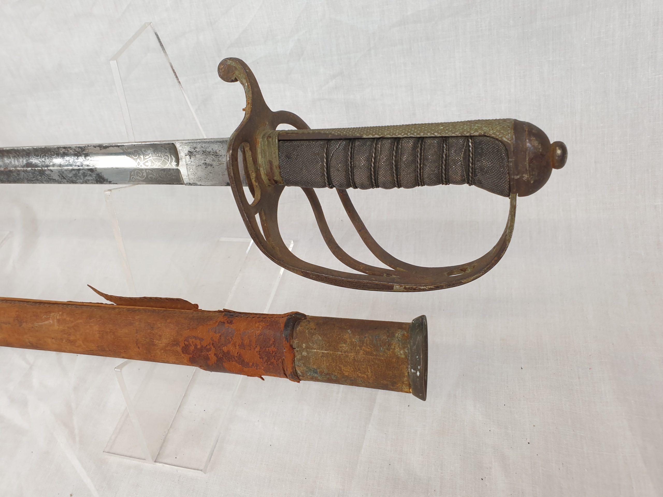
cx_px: 332
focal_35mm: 26
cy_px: 248
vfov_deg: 53.1
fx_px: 498
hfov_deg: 67.3
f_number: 2.4
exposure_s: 1/50
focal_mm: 4.3
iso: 64
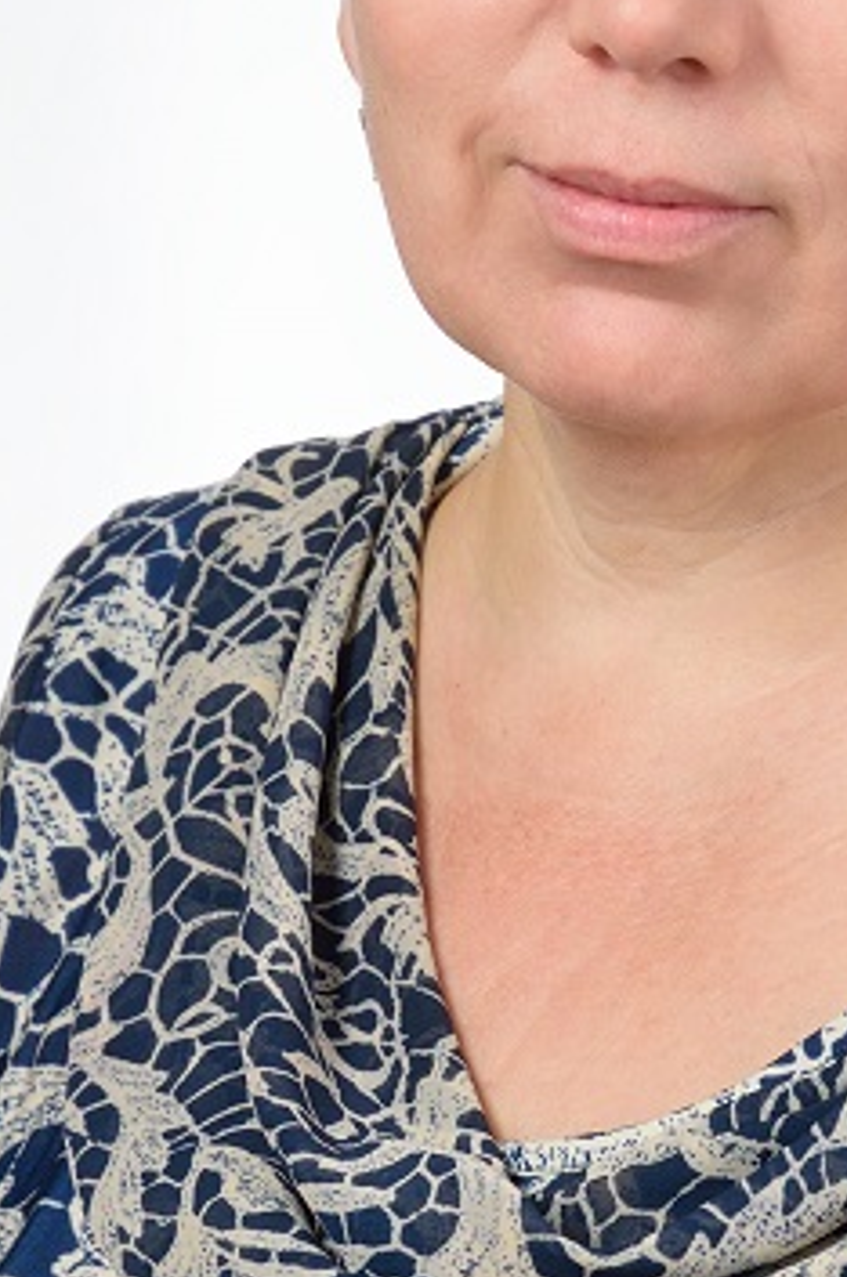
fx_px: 9814
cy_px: 411
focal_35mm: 277
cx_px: 807
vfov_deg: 7.4
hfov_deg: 4.9
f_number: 8
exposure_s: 1/200
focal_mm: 72
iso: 200
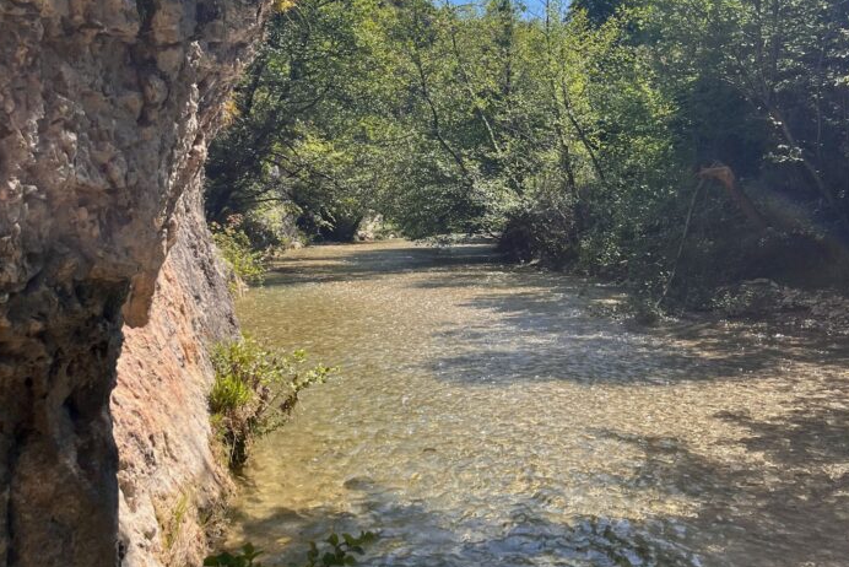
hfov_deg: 48.4
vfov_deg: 33.3
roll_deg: -3.3
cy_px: 218
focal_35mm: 40
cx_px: 412
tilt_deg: -3.9
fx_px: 944
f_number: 1.6
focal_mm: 5.1
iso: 50
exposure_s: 1/2755
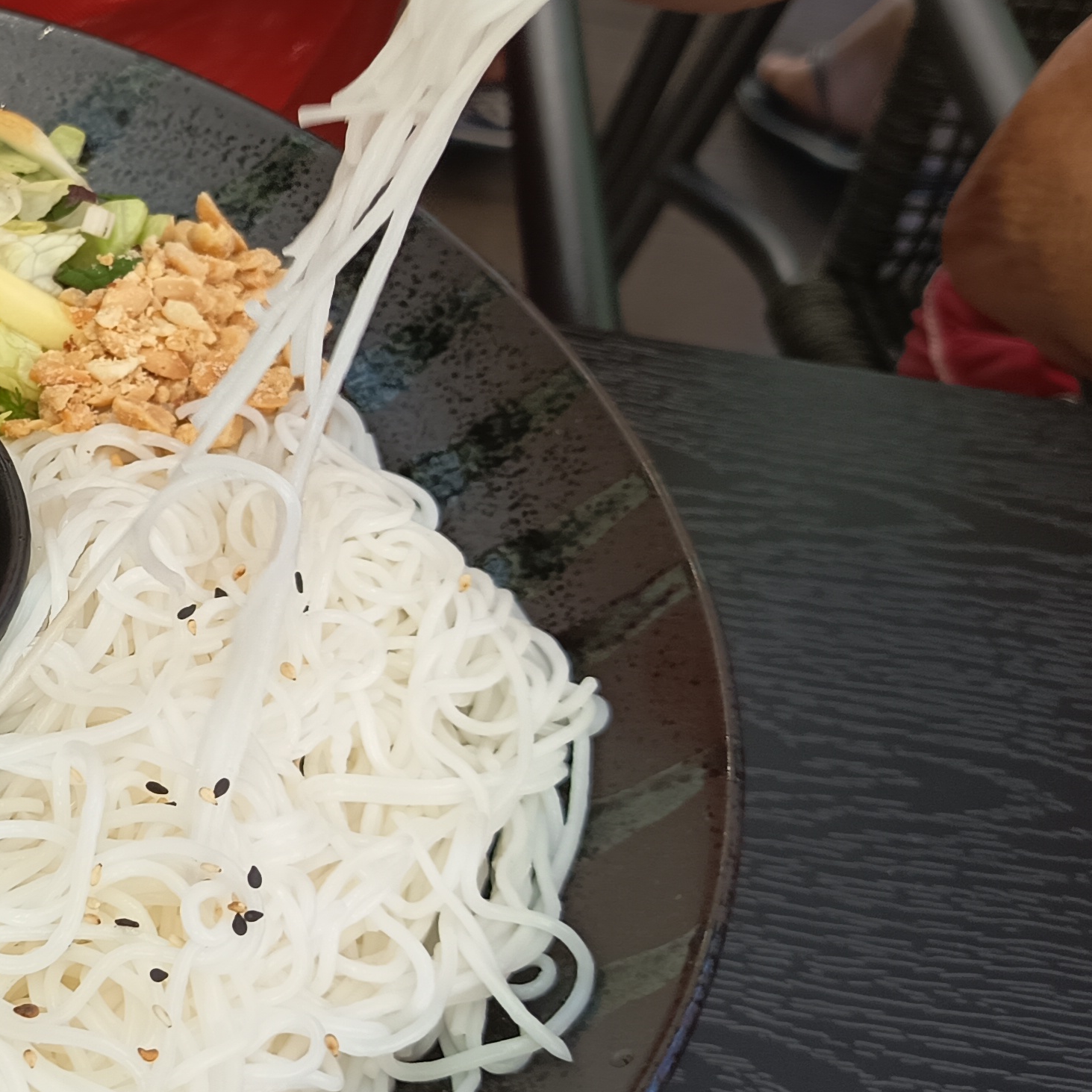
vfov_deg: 29.5
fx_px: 2070
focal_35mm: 58
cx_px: -222
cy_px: 444
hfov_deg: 26.3
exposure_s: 1/100
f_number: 1.7
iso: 147
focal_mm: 5.27
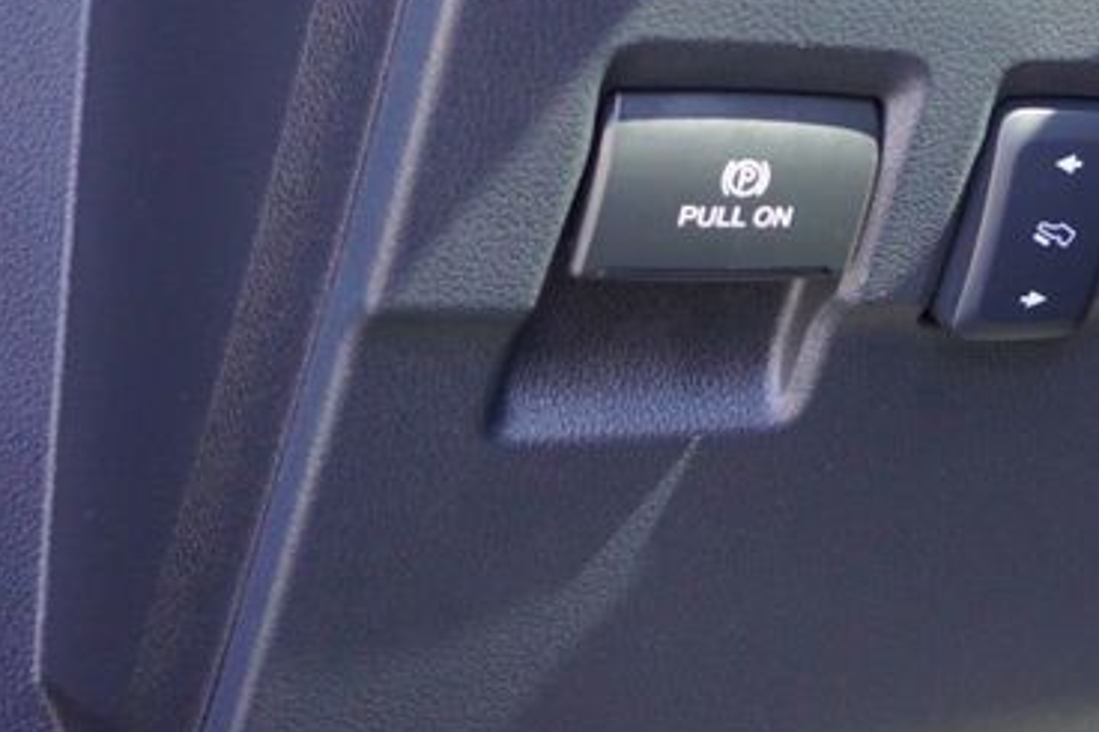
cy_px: -266
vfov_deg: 16.1
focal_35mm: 79
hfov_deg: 22.8
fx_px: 2422
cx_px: 1419
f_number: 4
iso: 1250
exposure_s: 1/160
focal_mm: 19
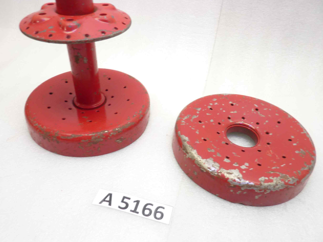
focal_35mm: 26
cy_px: 125
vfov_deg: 53.0
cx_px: 158
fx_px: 243
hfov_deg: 67.3
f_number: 3.3
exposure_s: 1/10
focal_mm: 4.1
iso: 80
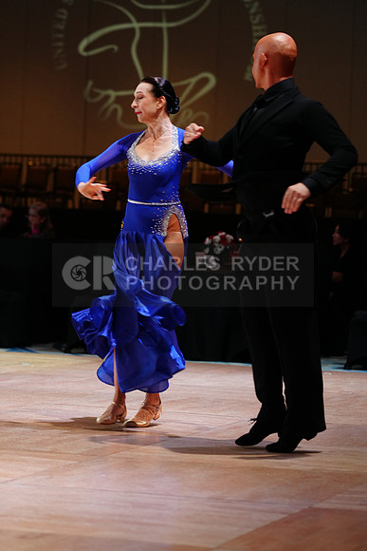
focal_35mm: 135
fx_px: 2063
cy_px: 276
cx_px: 184
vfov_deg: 15.2
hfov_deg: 10.2
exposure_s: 1/250
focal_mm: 135
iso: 2500
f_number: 4
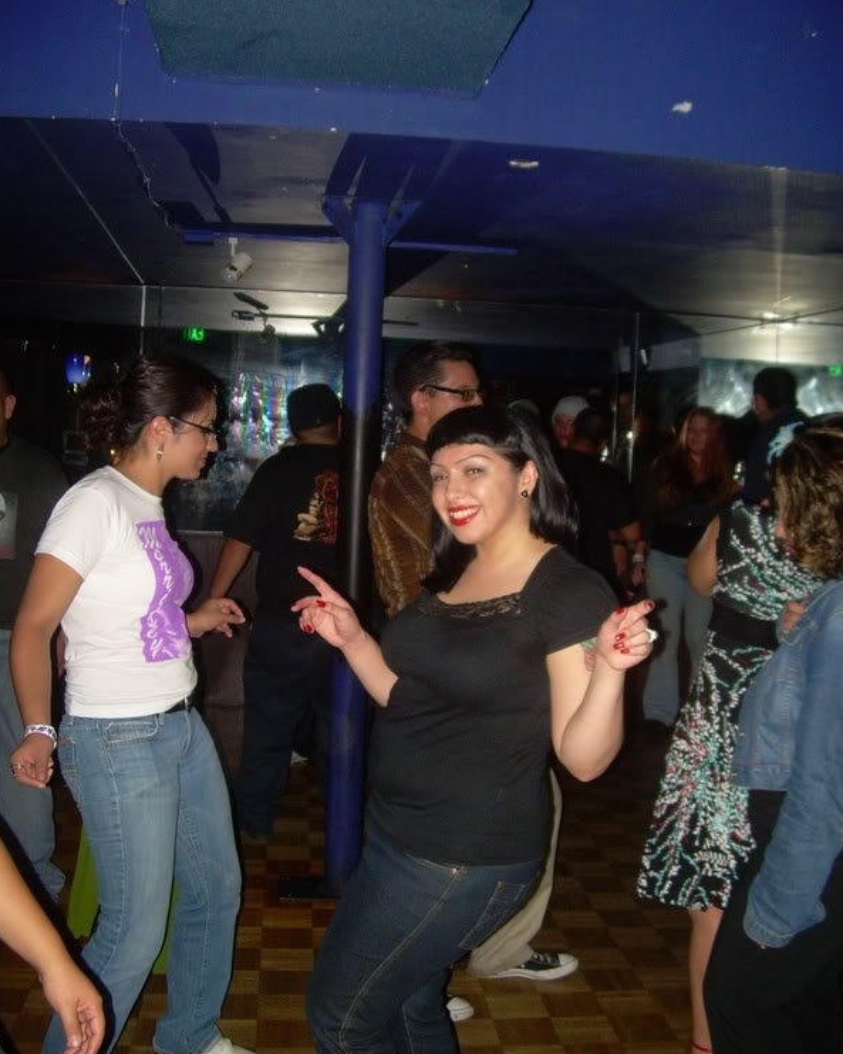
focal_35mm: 40
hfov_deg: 37.3
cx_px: 421
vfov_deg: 45.8
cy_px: 506
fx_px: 1248
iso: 200
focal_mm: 6.3
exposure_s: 1/60
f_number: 2.8
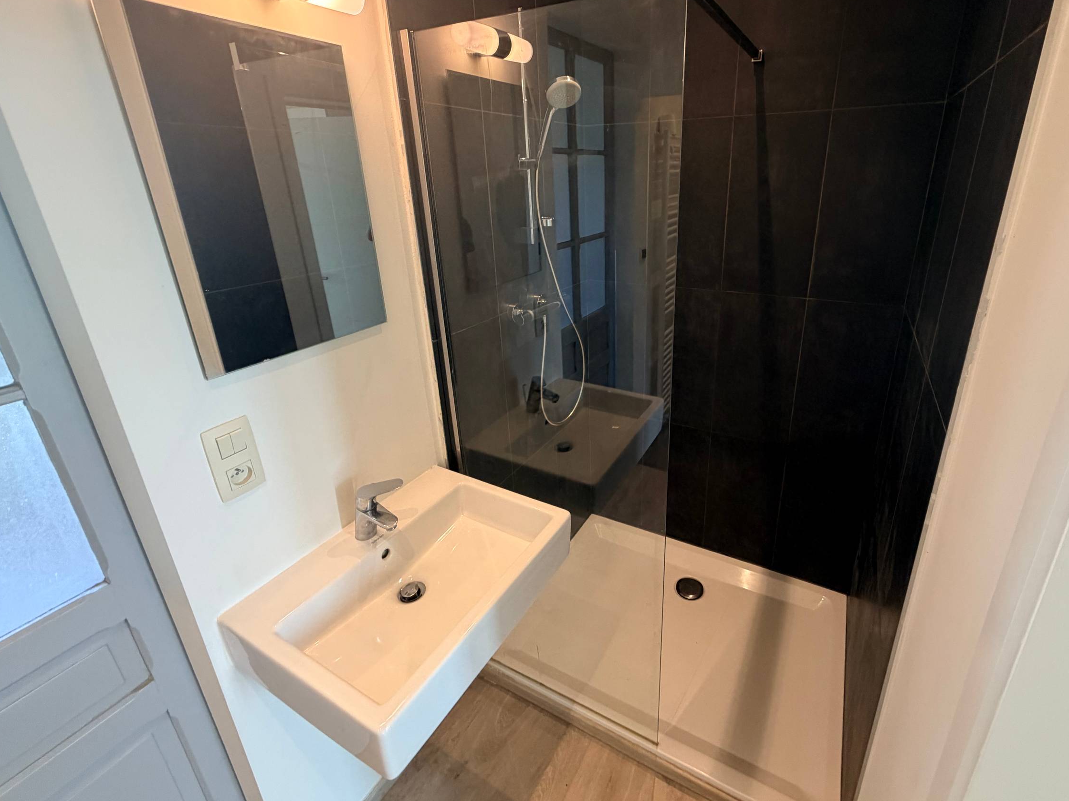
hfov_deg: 94.1
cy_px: 345
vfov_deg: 77.7
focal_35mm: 16
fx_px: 494
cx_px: 598
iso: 320
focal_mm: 2.22
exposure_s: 1/100
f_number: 2.2
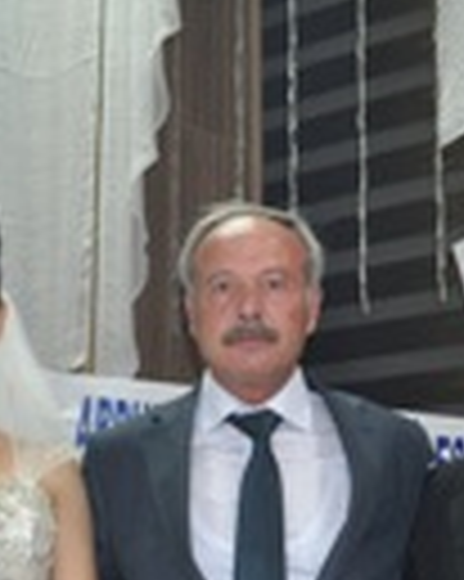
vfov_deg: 21.4
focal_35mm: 88
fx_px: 1512
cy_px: 486
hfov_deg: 16.8
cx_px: -77
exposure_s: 1/60
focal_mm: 18
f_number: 3.5
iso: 800
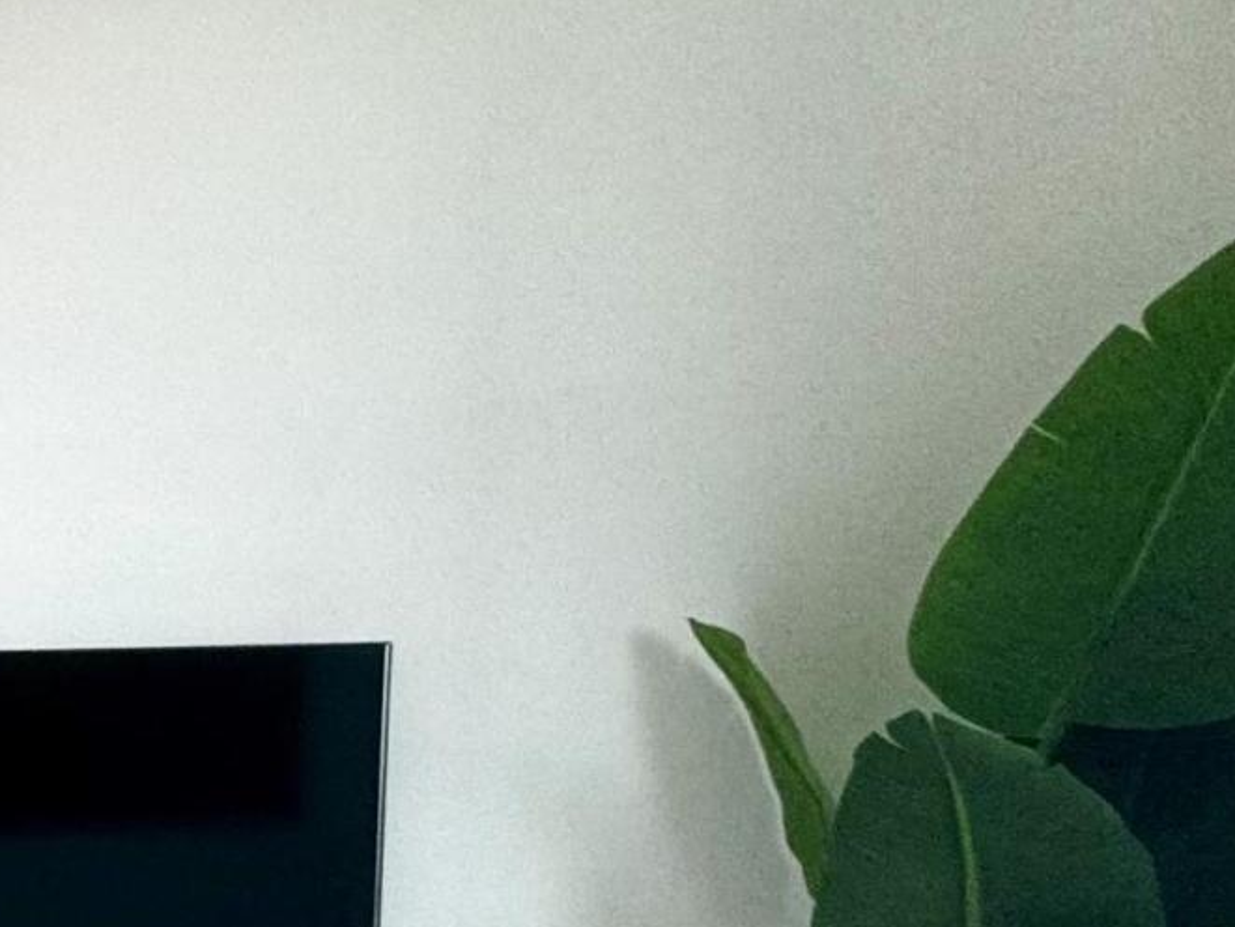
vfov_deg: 23.4
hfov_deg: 17.7
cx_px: -1405
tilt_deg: -2.3
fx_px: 2177
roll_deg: -0.4
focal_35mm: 61
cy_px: 835
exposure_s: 1/120
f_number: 2.2
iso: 100
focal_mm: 2.22
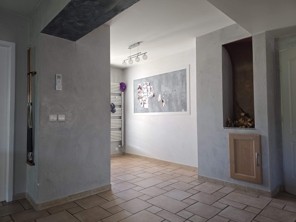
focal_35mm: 23
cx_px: 148
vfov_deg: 58.9
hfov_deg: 73.9
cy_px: 111
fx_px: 197
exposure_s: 1/180
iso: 125
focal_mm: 6.3
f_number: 1.7
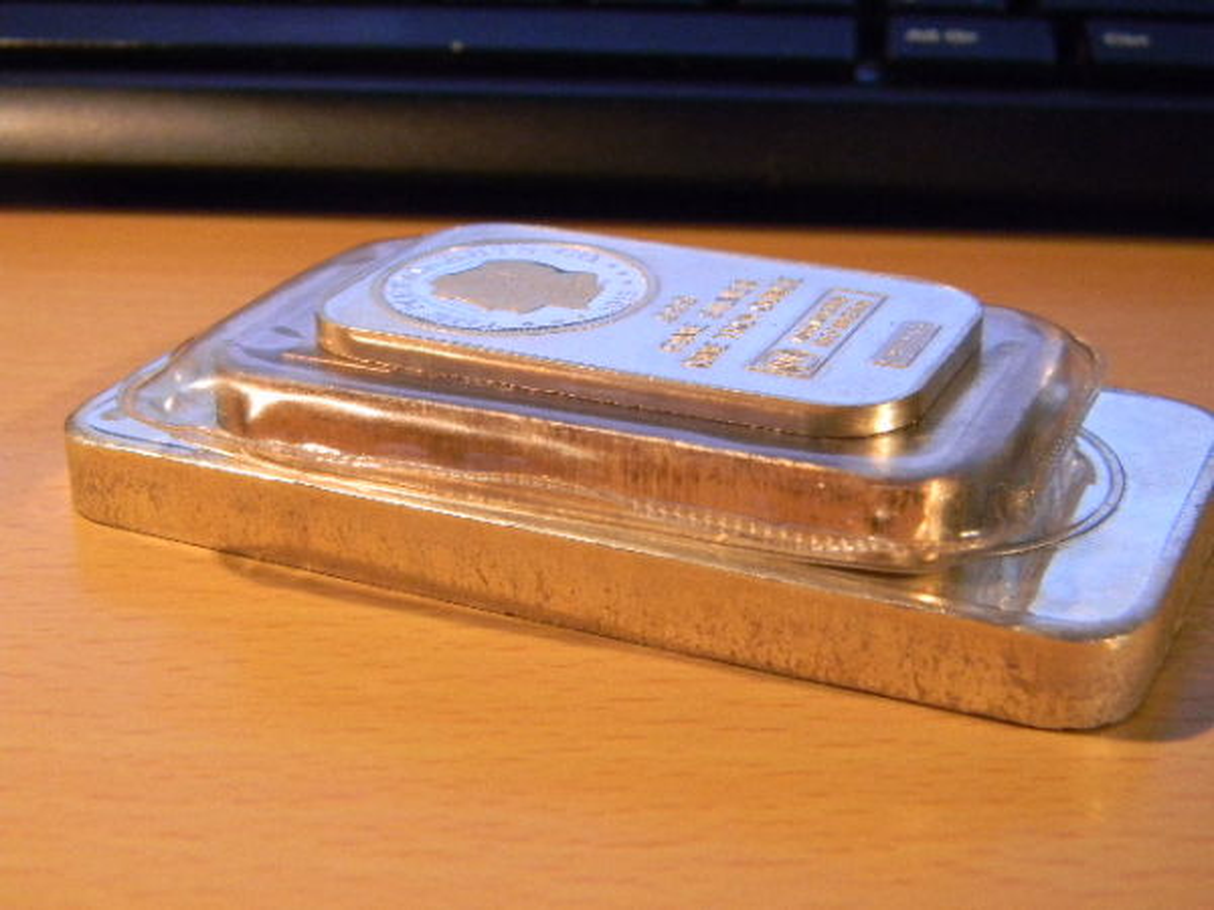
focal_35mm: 56
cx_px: 607
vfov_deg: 26.1
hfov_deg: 34.3
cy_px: 455
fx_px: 1964
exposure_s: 1/34
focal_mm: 10.1
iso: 400
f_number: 4.1
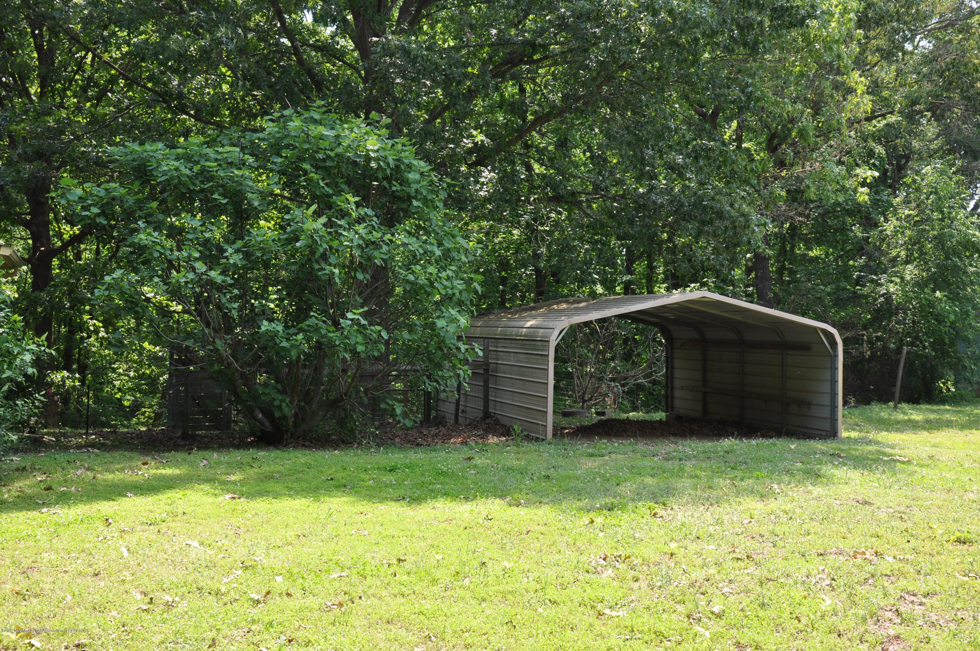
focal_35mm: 39
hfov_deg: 49.6
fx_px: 1060
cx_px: 490
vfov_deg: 34.1
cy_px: 326
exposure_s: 1/100
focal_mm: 26
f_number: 7.1
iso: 200
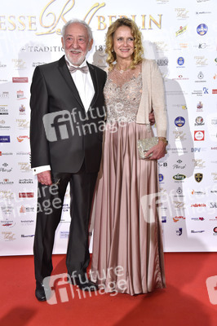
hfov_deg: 26.9
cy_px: 163
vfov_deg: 39.6
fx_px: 453
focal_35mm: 50
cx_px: 108
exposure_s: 1/125
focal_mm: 50
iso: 2500
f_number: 5.6
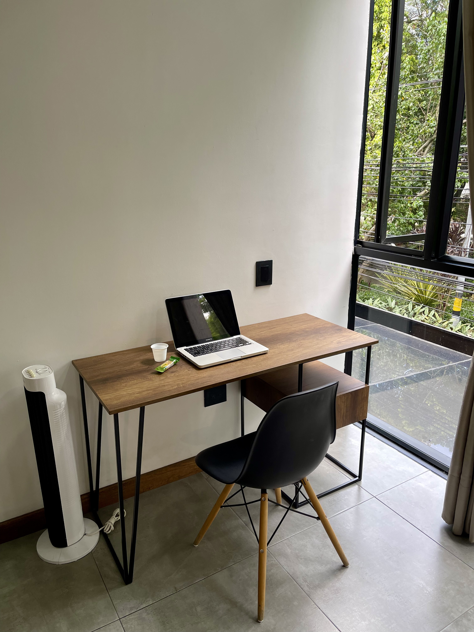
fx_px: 475
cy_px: 316
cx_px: 237
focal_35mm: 26
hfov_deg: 53.1
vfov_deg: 67.3
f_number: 1.6
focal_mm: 5.1
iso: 50
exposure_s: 1/120
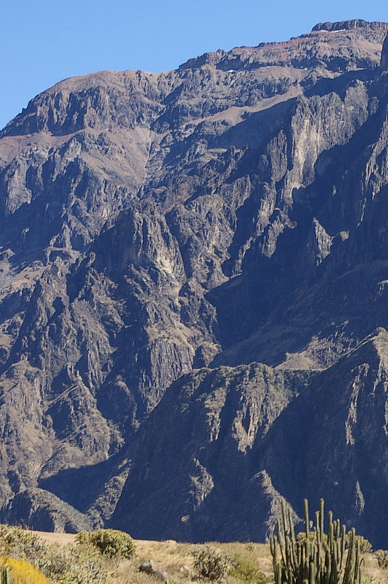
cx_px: 367
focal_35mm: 165
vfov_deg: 12.5
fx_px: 2672
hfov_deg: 8.3
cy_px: 366
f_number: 8
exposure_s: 1/250
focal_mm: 55
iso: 200
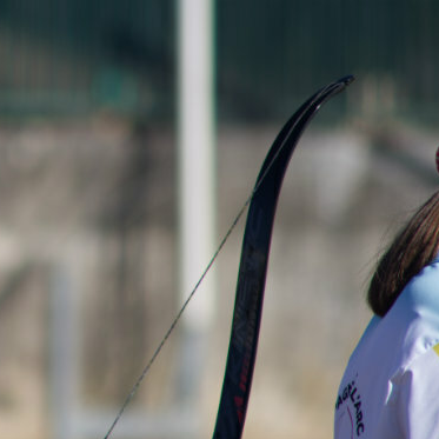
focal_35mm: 1025
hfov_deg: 1.7
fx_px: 14707
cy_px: 184
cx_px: -161
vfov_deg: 1.7
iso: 100
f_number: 5.6
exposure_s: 1/320
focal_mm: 300
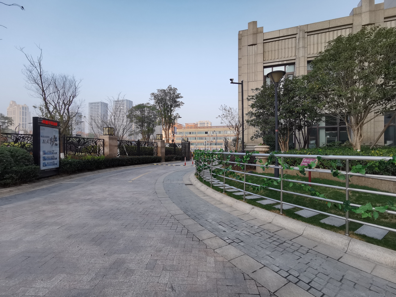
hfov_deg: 91.0
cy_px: 148
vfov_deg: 74.7
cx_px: 198
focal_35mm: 17
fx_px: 194
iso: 50
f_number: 2.2
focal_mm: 2.26
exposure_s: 1/454
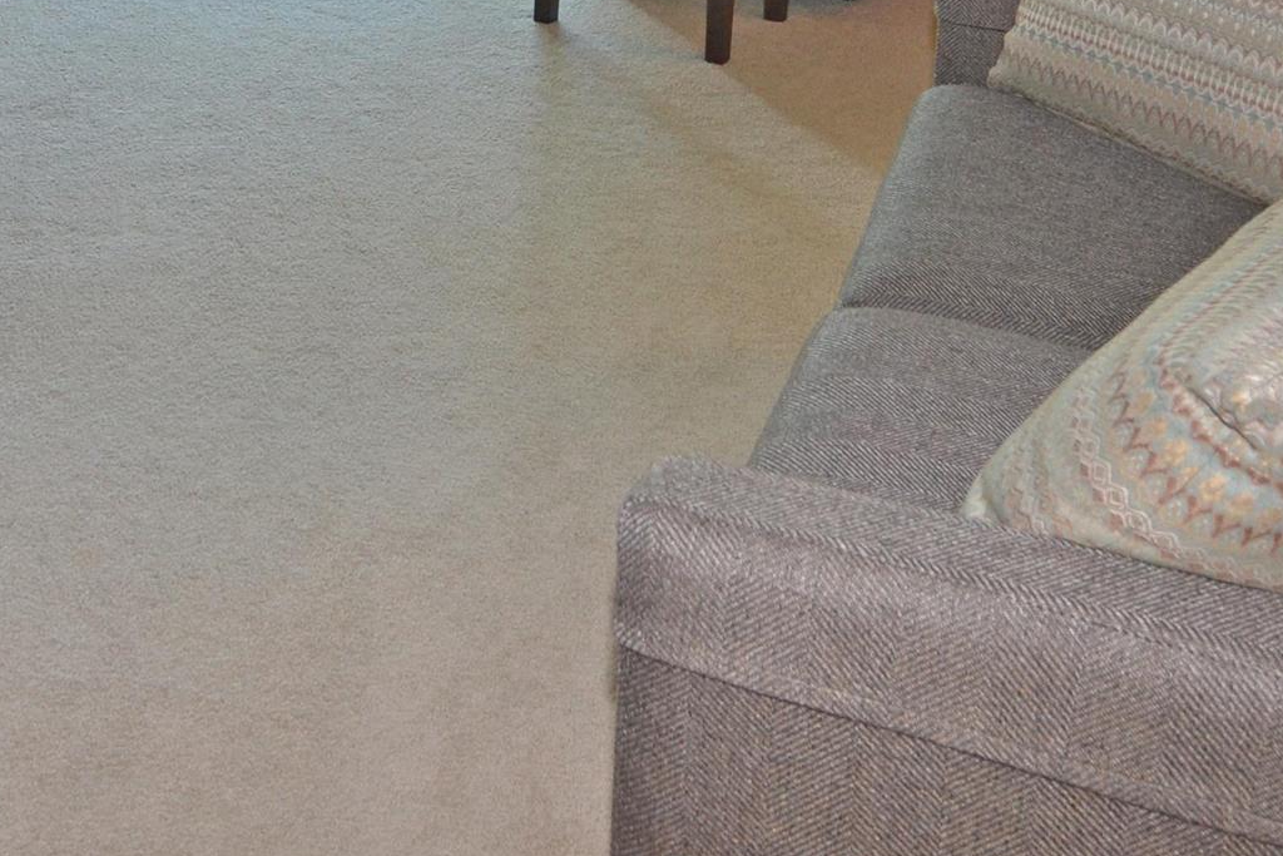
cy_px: -194
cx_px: 451
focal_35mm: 54
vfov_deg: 22.9
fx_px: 1925
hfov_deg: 36.6
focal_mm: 12
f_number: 4
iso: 450
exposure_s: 1/60
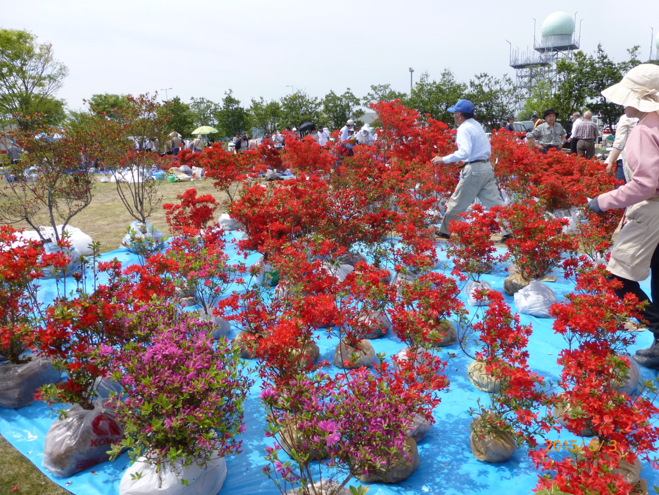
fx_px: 457
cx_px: 330
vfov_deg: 56.8
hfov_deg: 71.6
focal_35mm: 24
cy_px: 248
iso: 100
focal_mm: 4.3
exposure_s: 1/800
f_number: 4
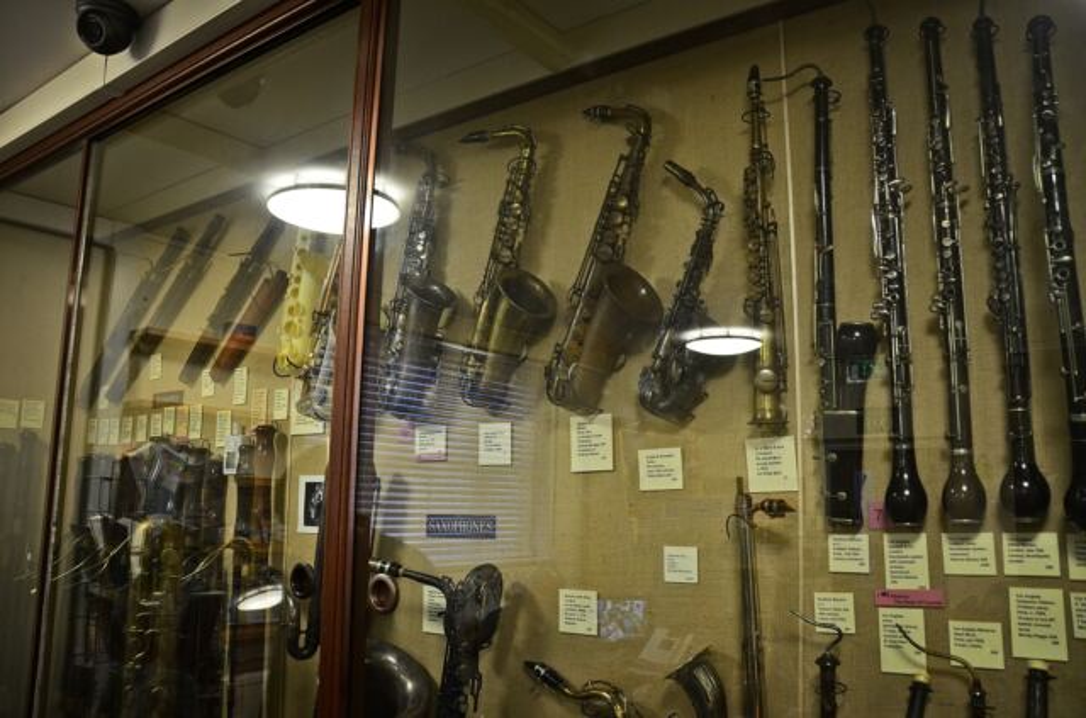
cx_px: 543
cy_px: 359
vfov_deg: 47.7
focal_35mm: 27
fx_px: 812
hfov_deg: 67.5
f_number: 4.5
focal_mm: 18
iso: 800
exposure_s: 1/20
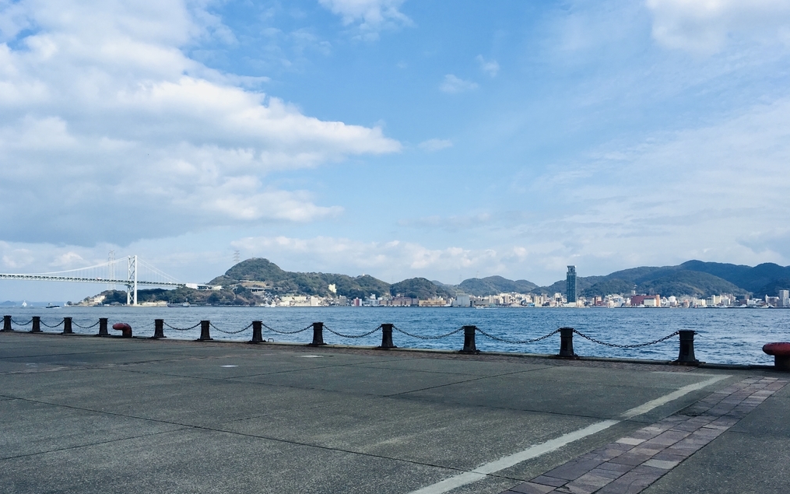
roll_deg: -2.0
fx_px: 668
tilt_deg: +0.8
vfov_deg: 40.5
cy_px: 288
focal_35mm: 31
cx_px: 393
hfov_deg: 61.2
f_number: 2.2
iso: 25
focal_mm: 4.15
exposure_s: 1/1451
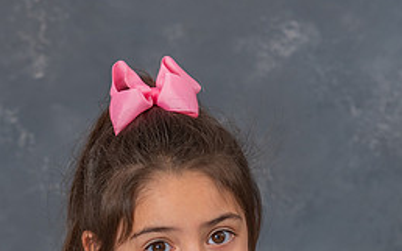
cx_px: 187
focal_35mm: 165
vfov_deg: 7.8
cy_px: 345
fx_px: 1807
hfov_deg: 12.7
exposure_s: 1/160
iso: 200
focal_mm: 62
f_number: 5.6
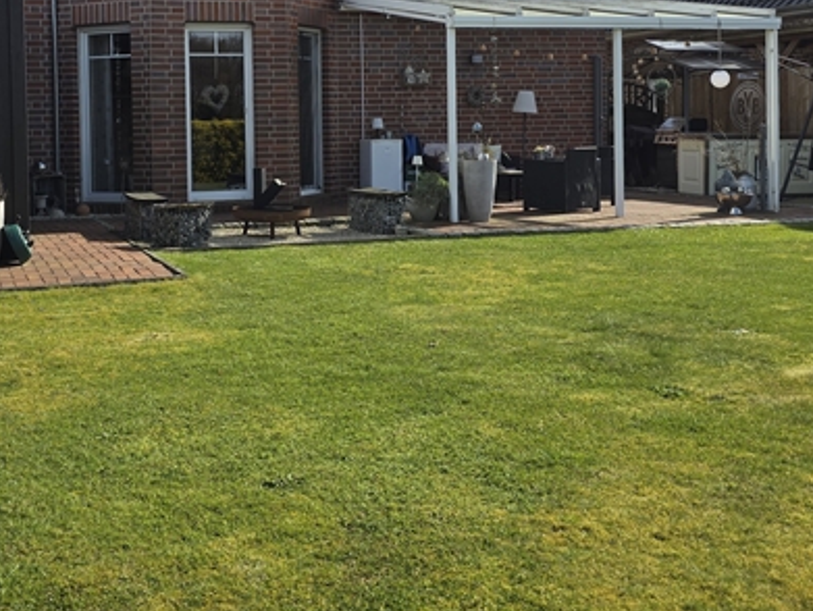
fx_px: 1105
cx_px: 256
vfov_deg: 30.3
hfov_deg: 39.8
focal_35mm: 47
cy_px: 141
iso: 12
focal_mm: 6.3
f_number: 1.7
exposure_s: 1/820
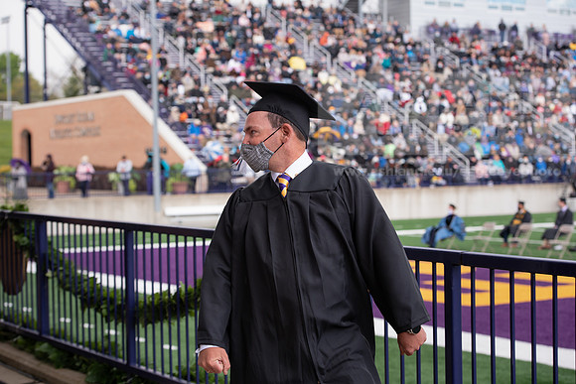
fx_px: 1280
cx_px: 288
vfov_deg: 17.1
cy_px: 192
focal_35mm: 80
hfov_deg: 25.4
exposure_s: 1/200
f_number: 5
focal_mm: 80
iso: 200
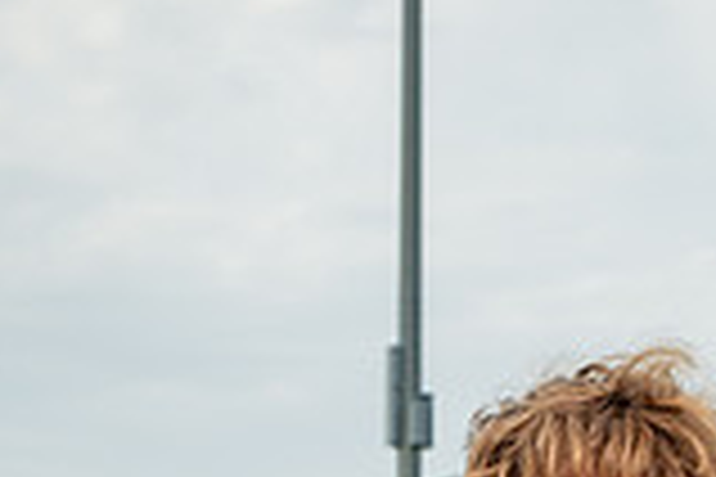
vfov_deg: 8.3
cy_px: 990
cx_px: 599
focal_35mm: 156
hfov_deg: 13.1
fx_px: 3102
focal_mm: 55
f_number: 7.1
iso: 125
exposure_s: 1/320
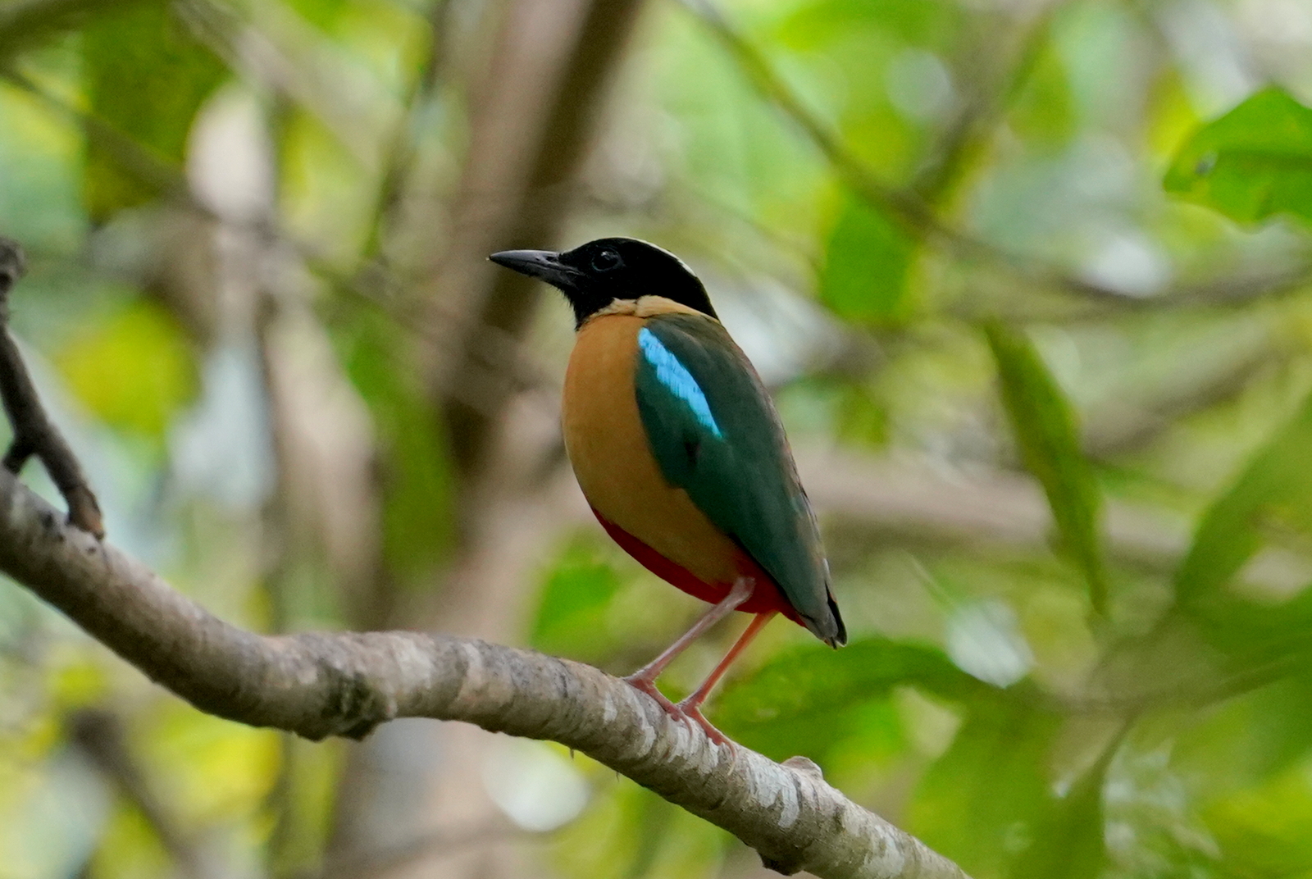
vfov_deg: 2.3
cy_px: 440
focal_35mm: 600
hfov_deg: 3.4
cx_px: 656
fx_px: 21899
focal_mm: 600
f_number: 6.3
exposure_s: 1/200
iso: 3200
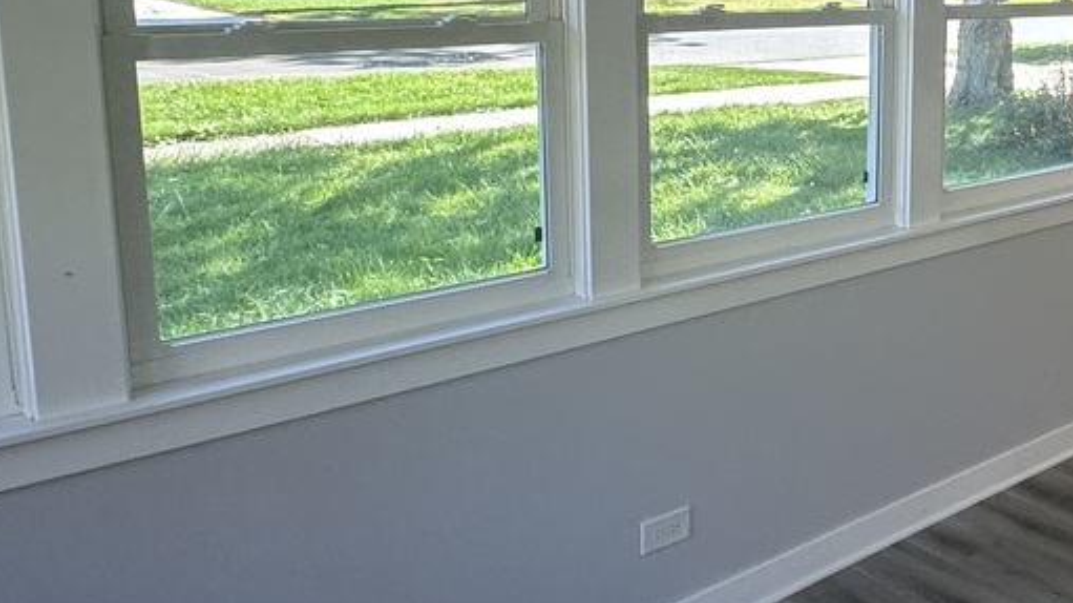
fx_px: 1223
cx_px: 1161
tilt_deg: -6.1
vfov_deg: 27.1
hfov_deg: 39.4
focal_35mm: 43
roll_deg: -2.9
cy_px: 116
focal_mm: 2.22
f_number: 2.2
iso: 80
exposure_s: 1/120
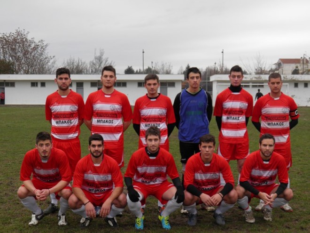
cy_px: 116
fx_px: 493
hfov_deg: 34.9
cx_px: 155
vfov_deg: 26.6
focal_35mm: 55
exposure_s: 1/80
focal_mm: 10
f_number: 4.1
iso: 50
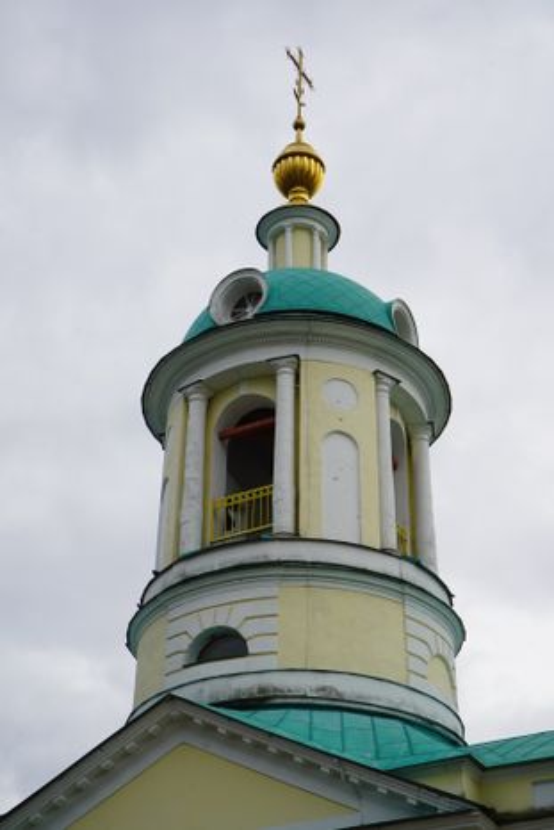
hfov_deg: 22.3
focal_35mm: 61
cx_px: 277
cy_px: 415
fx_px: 1407
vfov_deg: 32.9
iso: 100
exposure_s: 1/125
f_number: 10
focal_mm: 61
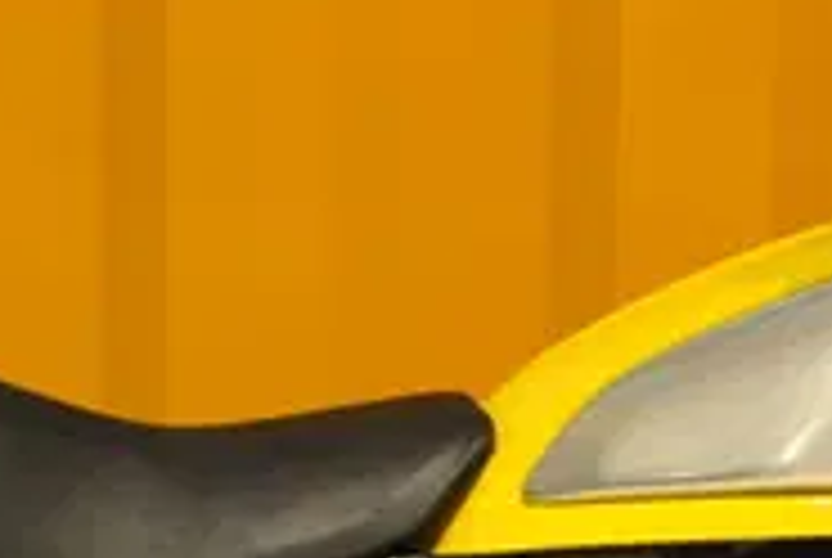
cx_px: 722
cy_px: 641
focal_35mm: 214
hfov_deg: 9.6
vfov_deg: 6.4
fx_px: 4954
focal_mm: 22
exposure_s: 1/30
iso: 220
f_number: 4
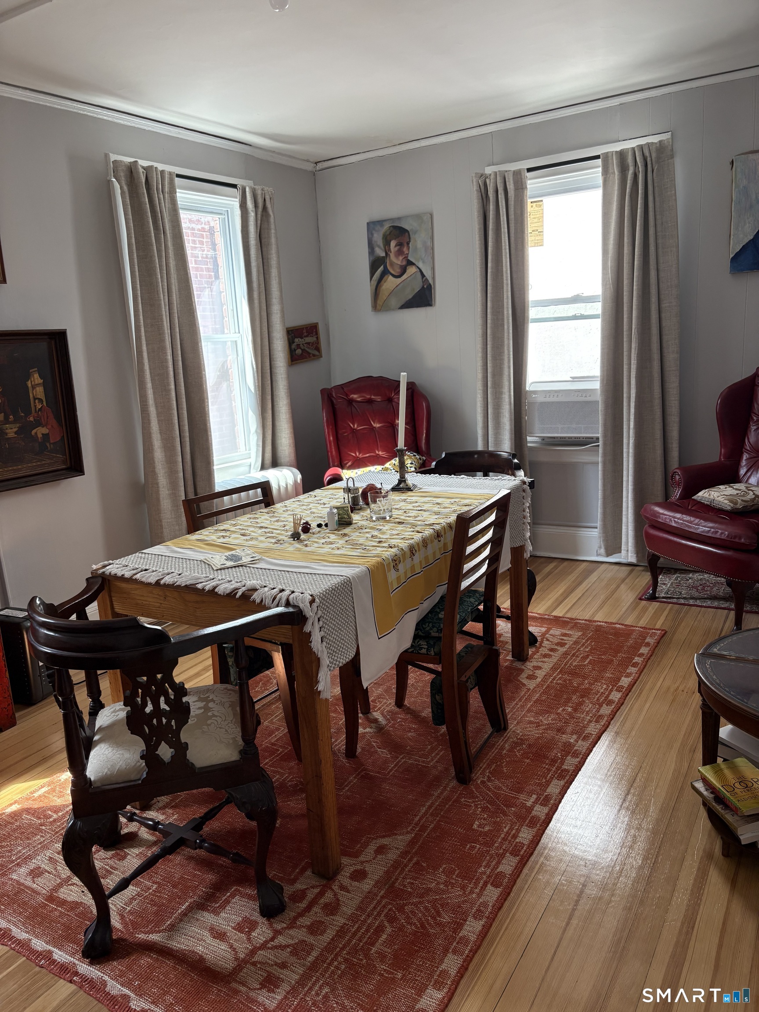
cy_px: 506
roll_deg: +3.8
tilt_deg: -10.5
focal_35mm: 26
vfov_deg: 67.3
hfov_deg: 53.1
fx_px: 760
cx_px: 380
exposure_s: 1/117
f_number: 1.6
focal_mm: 5.96
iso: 125
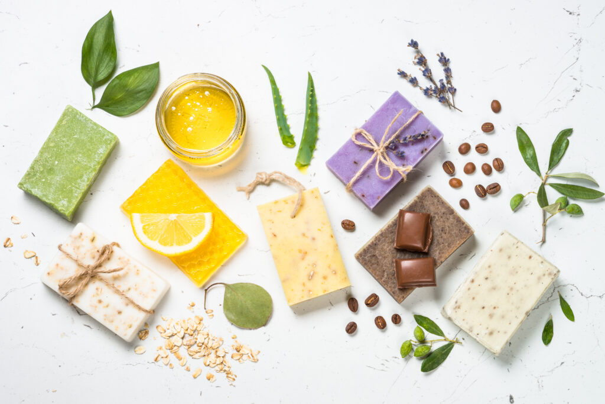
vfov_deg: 13.7
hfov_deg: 20.4
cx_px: 302
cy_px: 202
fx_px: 1681
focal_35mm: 100
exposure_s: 1/125
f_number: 13
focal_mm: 100
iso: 125
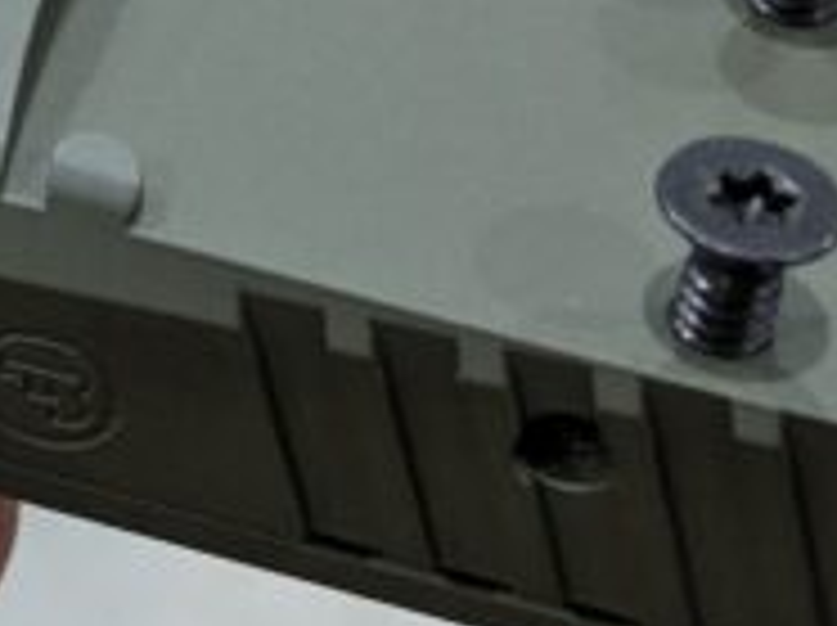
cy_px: 32
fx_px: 3598
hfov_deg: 12.4
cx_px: -518
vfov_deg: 9.9
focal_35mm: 149
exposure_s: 1/120
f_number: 1.73
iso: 123
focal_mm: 4.38
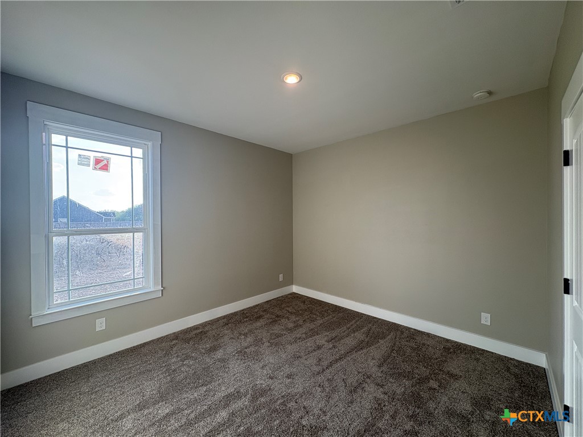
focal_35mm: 14
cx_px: 292
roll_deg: +0.9
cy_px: 218
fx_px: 236
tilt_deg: -0.5
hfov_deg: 102.1
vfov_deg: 85.7
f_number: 2.2
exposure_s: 1/120
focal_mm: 2.22
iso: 50
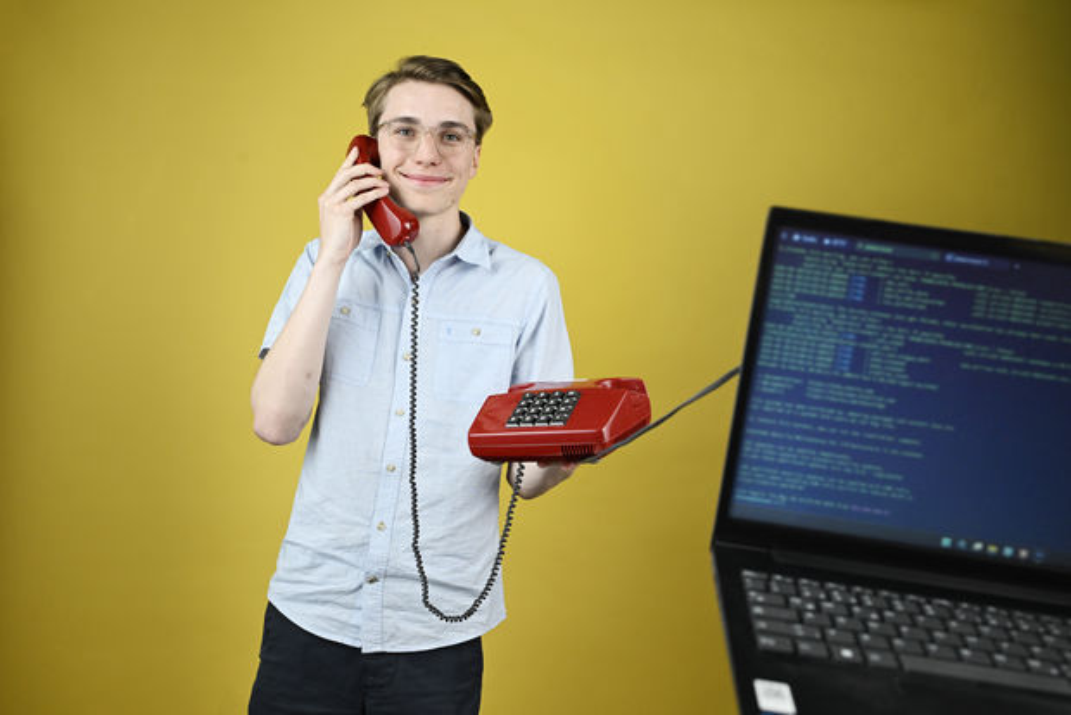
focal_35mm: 34
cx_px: 536
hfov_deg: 55.1
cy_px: 358
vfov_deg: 38.4
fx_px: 1027
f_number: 6.3
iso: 1600
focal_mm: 34.5
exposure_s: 1/320
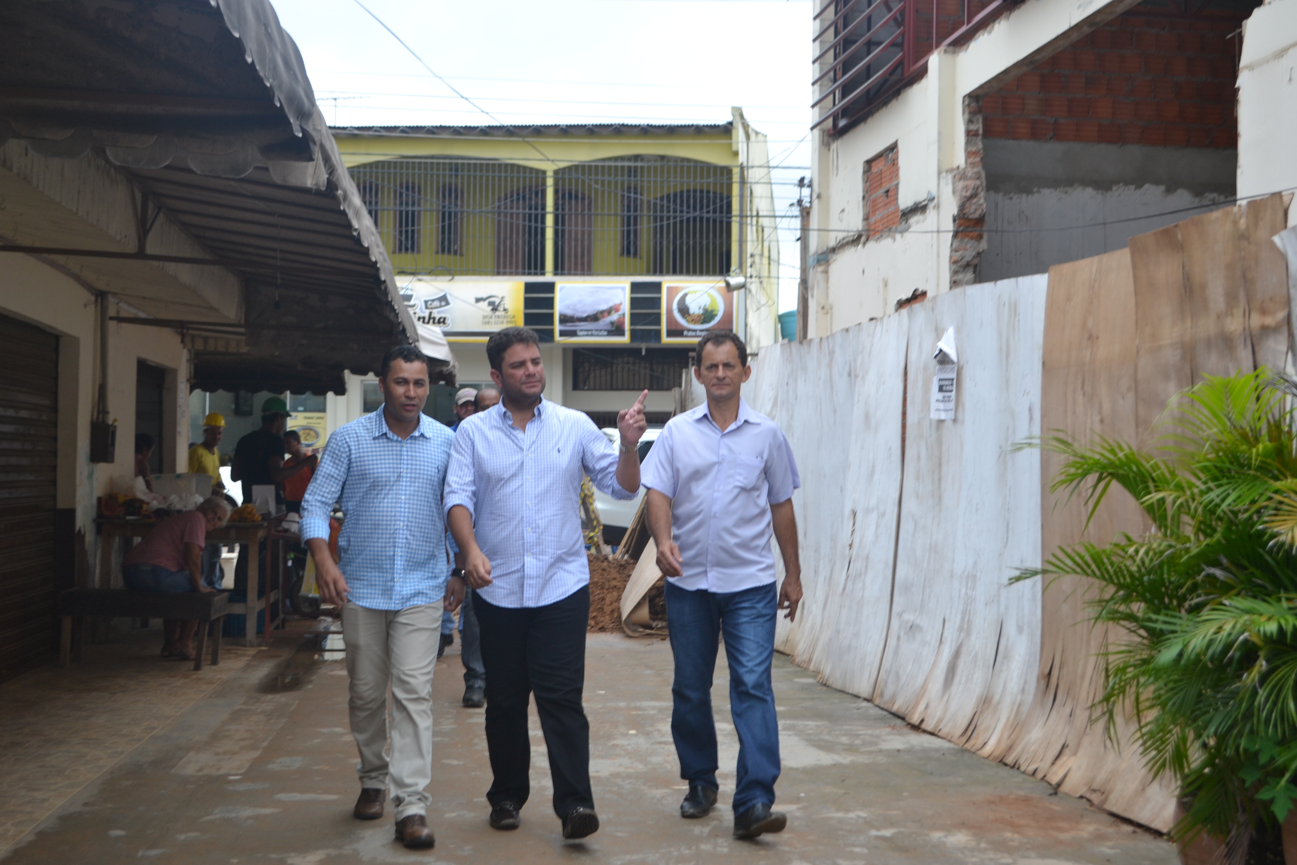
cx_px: 648
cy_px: 432
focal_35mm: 48
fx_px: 1729
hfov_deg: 41.1
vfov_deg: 28.1
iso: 180
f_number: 5.6
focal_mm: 32
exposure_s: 1/125
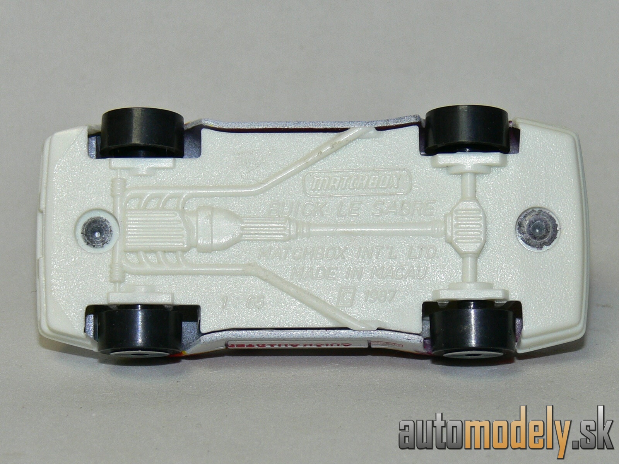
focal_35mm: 125
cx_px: 310
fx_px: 2235
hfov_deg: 15.8
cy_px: 232
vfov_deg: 11.9
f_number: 4
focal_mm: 16.7
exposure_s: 1/30
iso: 80
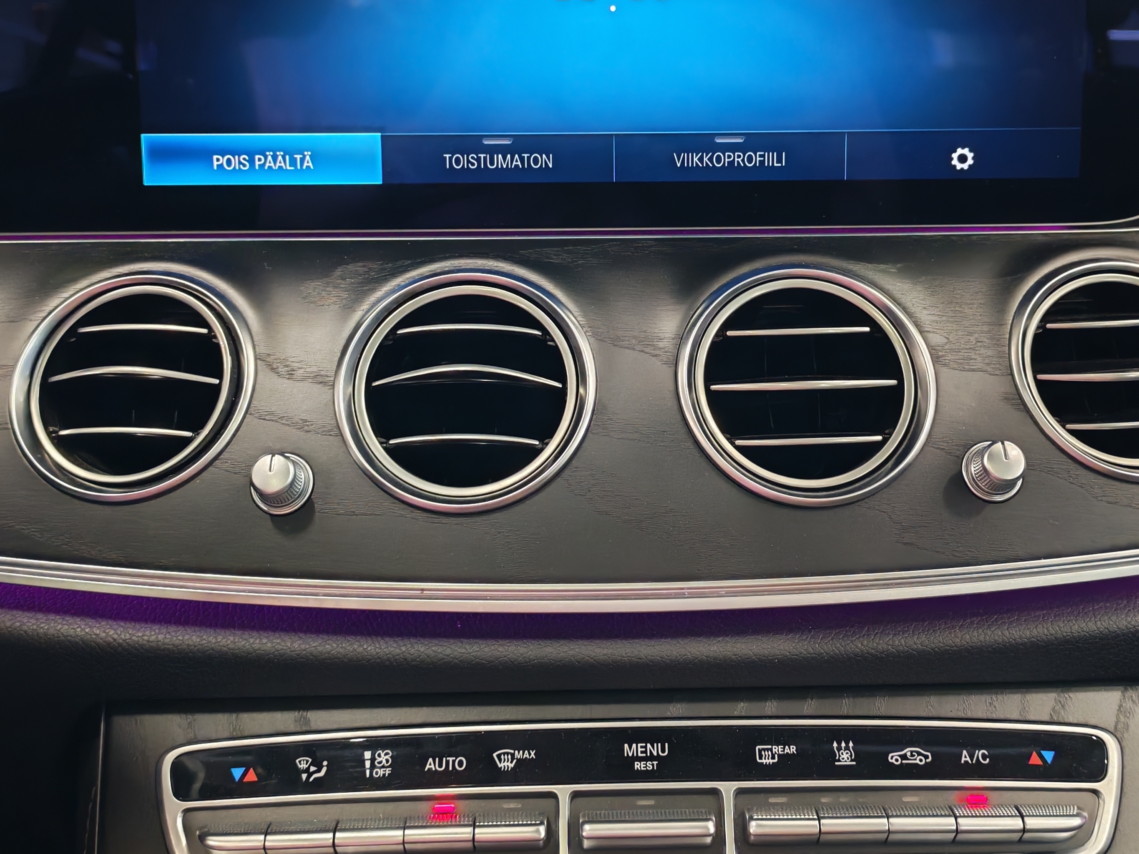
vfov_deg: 30.0
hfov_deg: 39.6
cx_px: 623
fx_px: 1579
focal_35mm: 48
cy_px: 271
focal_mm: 6.12
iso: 800
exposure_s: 1/50
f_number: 1.9
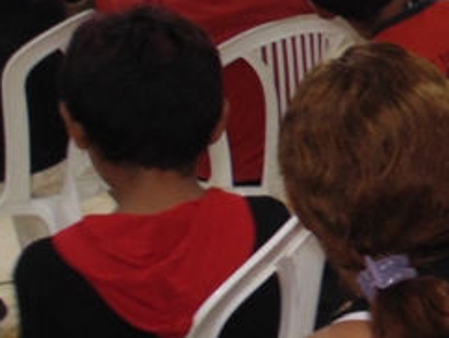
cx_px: 924
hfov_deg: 16.0
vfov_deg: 15.9
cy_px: 176
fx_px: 1207
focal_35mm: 93
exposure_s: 1/4
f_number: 3.1
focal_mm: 4
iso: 160
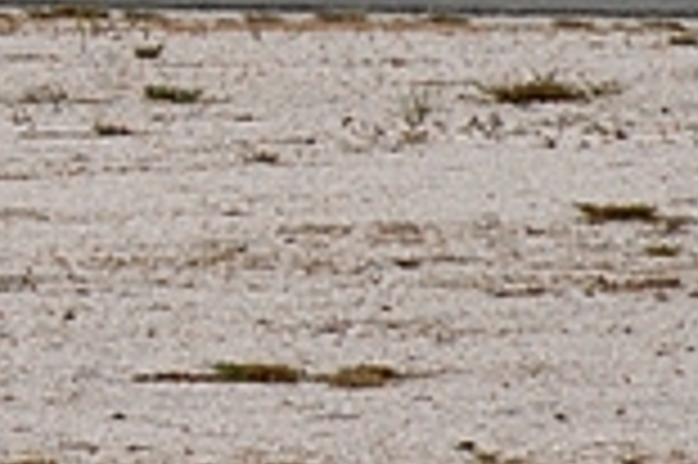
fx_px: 29833
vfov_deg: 0.9
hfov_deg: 1.3
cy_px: -556
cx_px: -1220
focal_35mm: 1540
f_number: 9
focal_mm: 155
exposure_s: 1/1250
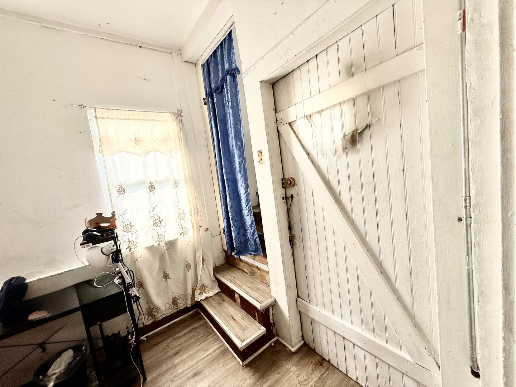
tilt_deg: -5.0
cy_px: 194
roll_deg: +7.1
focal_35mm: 14
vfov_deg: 85.7
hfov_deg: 102.1
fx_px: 209
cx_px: 258
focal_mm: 2.22
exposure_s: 1/146
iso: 64
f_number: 2.2
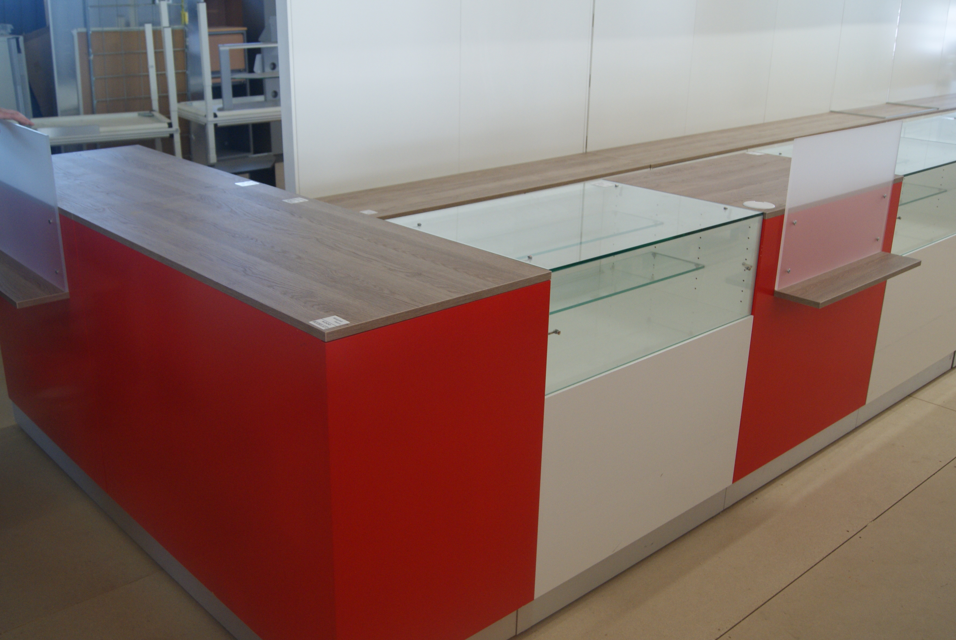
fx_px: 957
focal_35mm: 36
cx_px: 455
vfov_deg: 37.0
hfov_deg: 53.1
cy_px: 314
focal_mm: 22
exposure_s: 1/20
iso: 400
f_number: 4
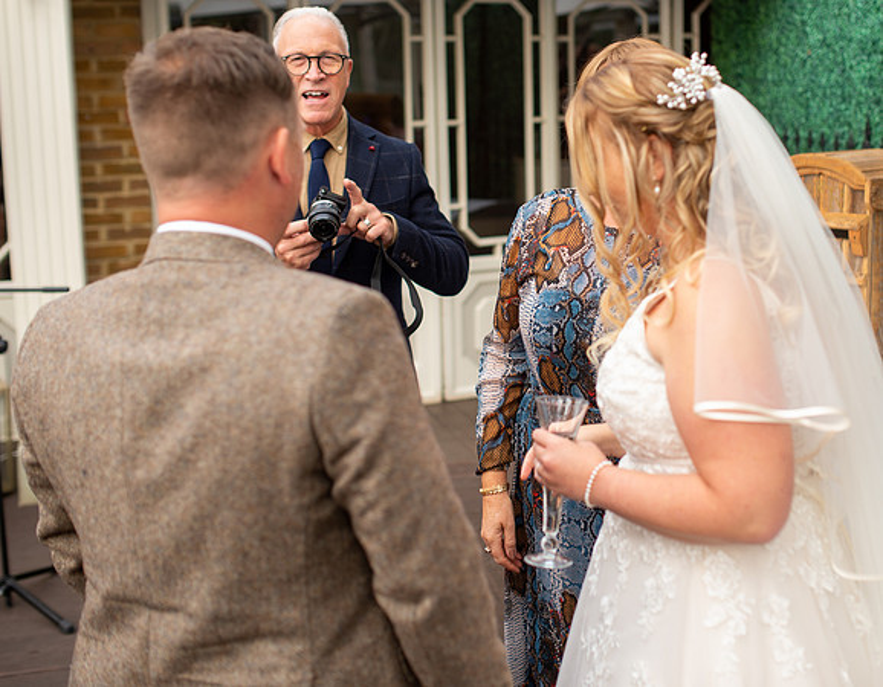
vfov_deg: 27.7
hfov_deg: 35.0
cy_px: 243
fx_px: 1390
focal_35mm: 54
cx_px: 577
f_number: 2.5
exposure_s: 1/200
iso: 100
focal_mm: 35
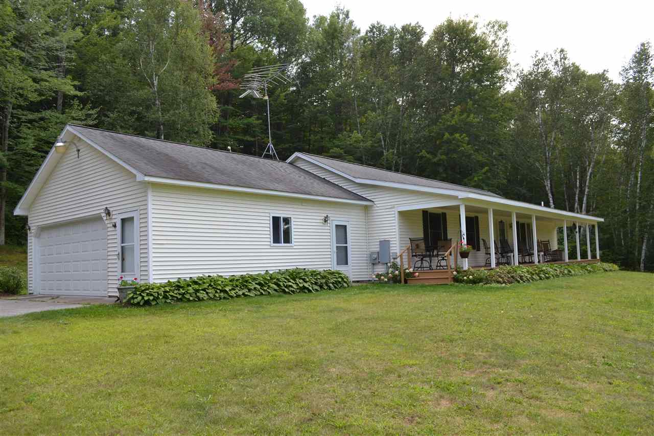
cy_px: 218
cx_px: 327
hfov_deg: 67.4
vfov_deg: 47.9
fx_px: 490
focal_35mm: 27
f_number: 5.6
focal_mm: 18
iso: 100
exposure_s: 1/125
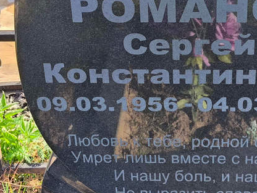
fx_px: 714
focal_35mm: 96
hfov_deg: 20.3
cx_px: 173
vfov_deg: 15.4
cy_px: 60
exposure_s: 1/338
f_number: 1.7
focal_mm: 4.71
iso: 50
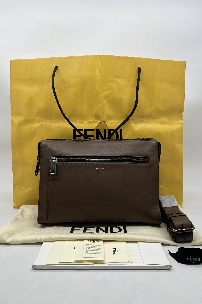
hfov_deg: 46.4
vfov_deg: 65.5
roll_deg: -0.6
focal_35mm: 28
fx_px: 236
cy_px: 155
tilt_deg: -8.8
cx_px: 102
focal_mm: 5.7
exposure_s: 1/323
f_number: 1.5
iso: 50
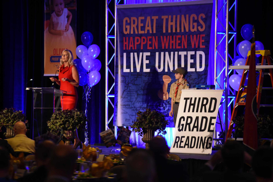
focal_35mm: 200
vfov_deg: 6.9
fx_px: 1517
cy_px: 91
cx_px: 136
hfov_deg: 10.3
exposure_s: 1/160
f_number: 5
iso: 3200
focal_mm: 200
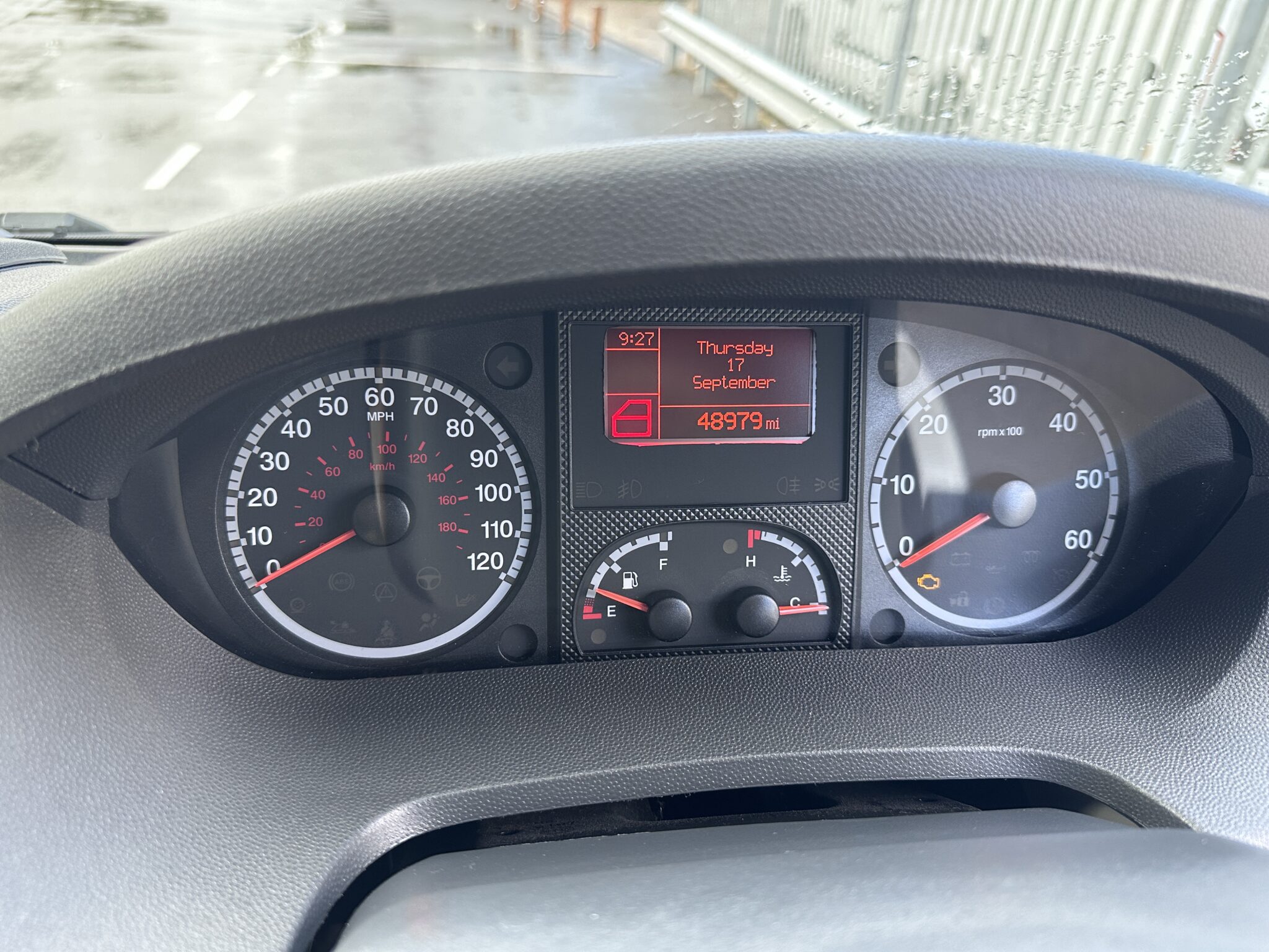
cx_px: 634
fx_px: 880
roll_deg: -4.9
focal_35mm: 24
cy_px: 476
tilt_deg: -31.7
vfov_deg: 56.8
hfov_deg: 71.6
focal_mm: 6.86
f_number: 1.78
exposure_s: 1/121
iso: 200
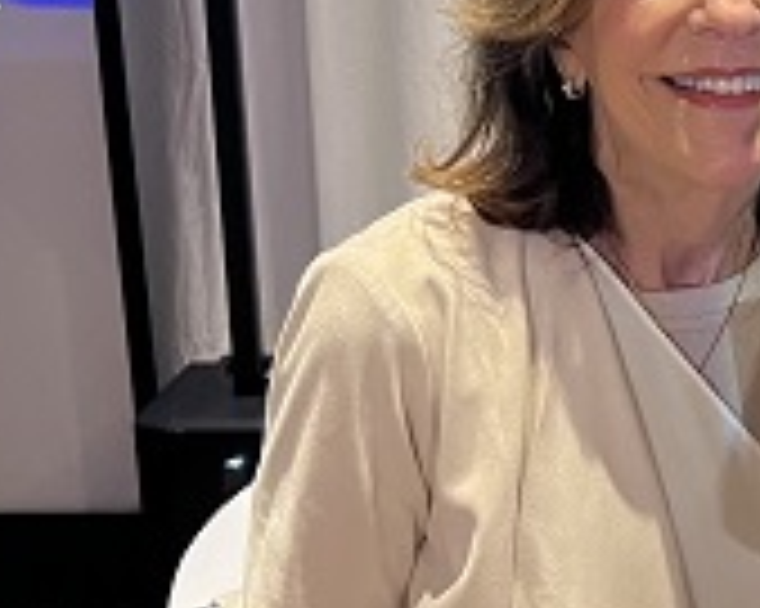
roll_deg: +0.0
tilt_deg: -15.2
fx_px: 2023
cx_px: 922
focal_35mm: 90
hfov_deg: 19.9
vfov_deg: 17.1
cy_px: 279
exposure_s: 1/60
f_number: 1.5
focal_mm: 5.7
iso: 400
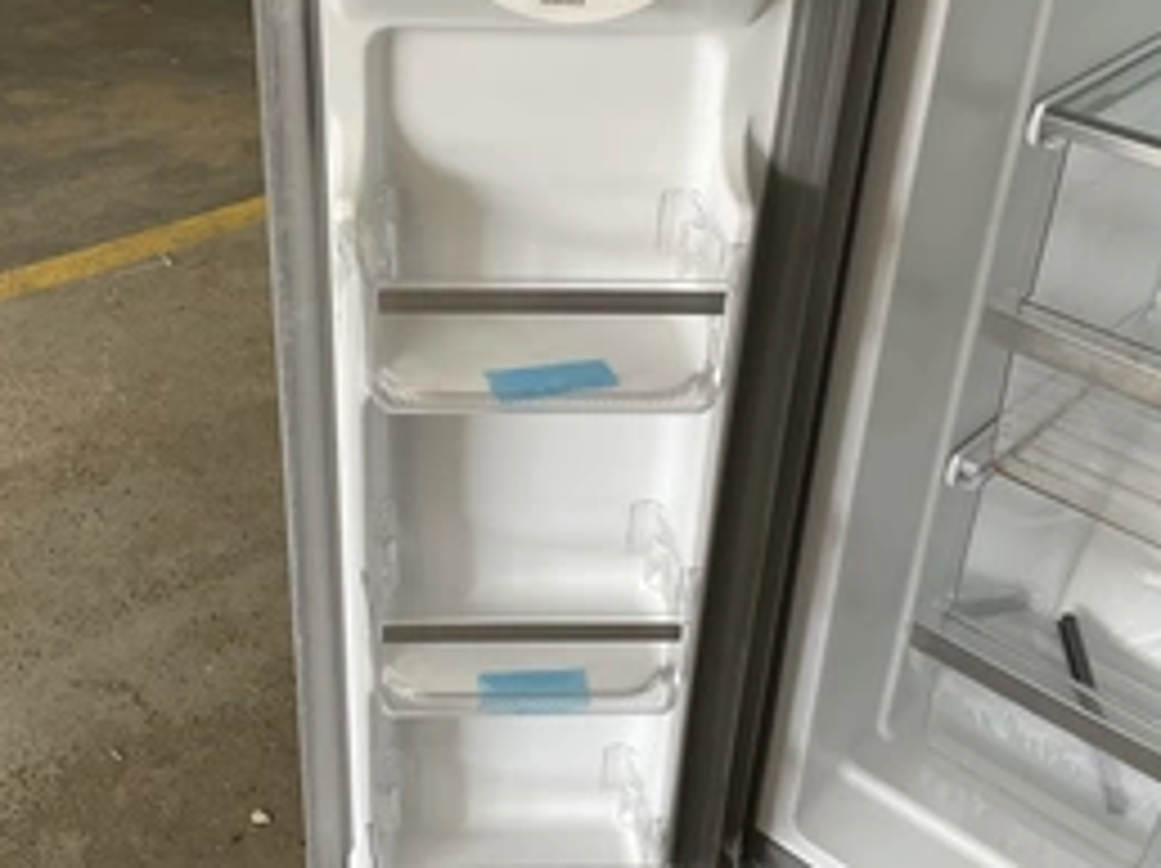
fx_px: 1508
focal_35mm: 45
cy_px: 396
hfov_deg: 42.0
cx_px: 513
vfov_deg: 32.1
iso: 64
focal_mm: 3
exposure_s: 1/120
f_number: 1.8
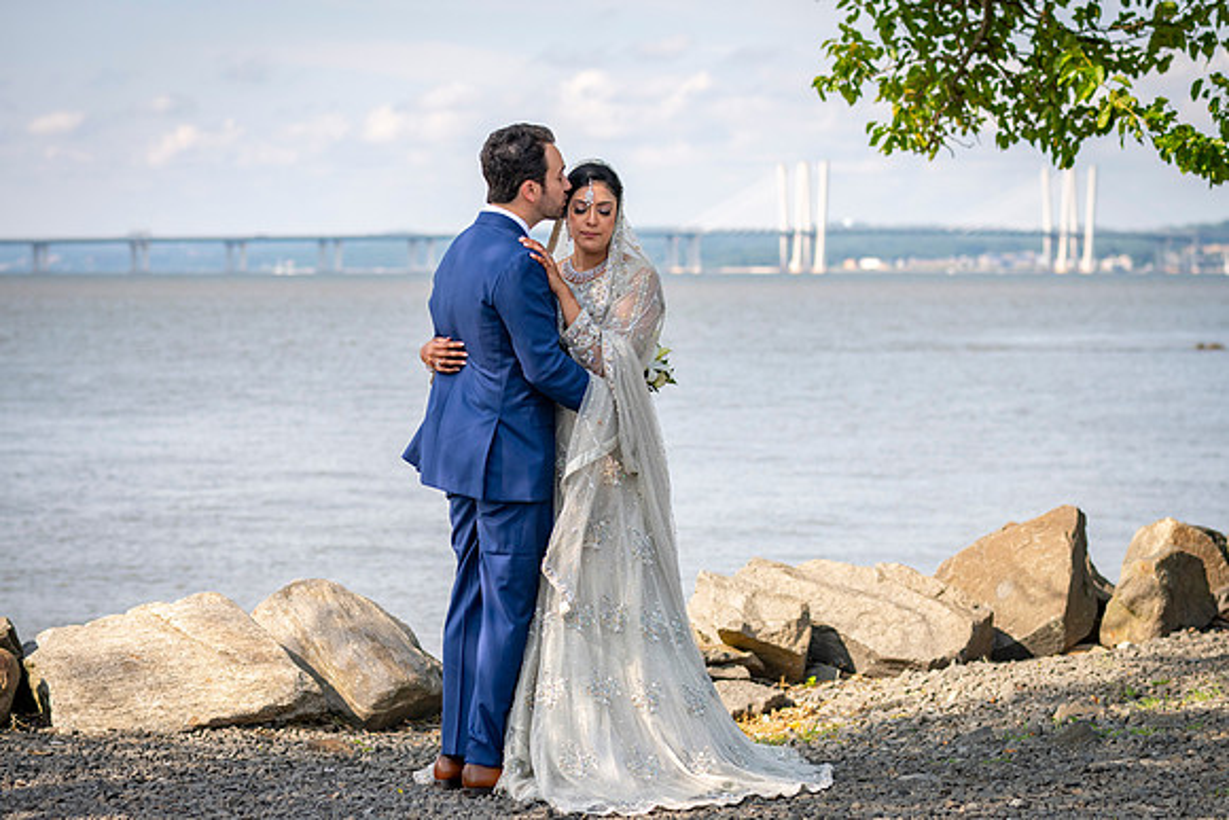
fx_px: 3046
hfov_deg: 22.8
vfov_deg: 15.3
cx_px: 611
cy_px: 404
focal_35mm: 89
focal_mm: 85
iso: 640
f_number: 4
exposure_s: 1/5000
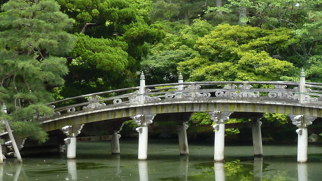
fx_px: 1101
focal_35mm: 129
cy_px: 159
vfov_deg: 9.4
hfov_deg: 16.5
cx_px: 262
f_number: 3.8
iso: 80
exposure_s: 1/80
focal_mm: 7.9
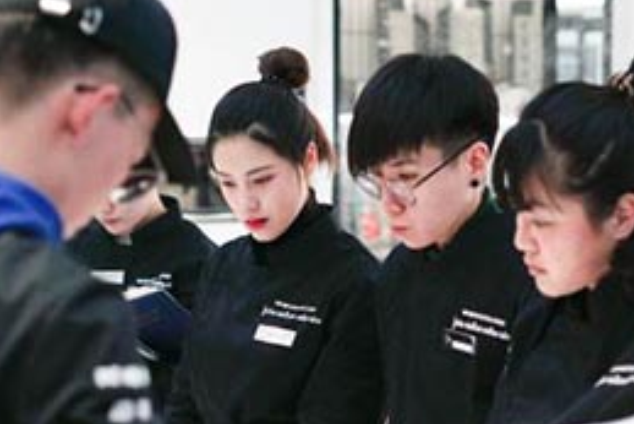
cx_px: 299
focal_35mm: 116
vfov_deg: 11.8
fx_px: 2044
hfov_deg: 17.6
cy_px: 352
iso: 320
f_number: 2.5
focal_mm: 50
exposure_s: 1/160
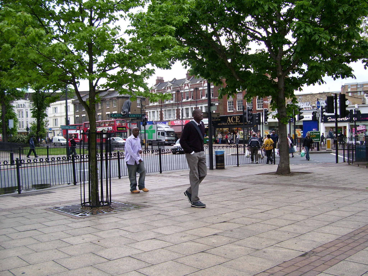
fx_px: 361
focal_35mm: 34
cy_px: 138
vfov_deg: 41.8
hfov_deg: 54.0
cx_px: 184
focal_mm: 5.6
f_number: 2.7
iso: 80
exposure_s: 1/350
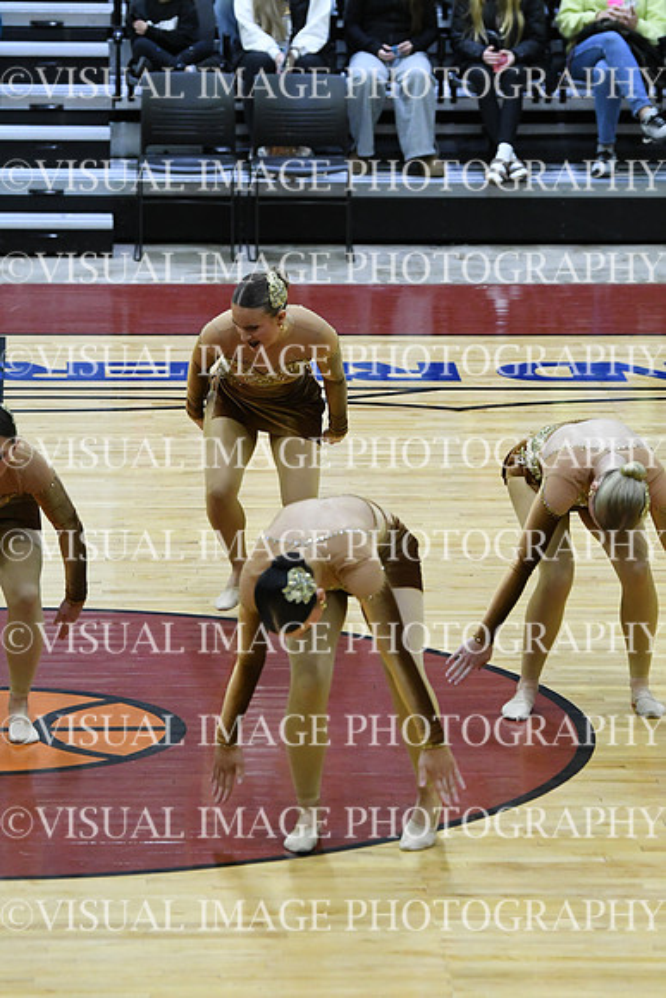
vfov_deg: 10.2
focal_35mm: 202
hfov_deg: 6.8
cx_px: 333
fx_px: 5602
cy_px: 499
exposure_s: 1/400
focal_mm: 135
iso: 5000
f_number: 4
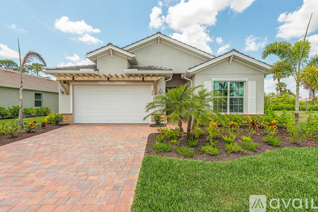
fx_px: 141
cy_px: 106
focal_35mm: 16
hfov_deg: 96.7
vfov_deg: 73.8
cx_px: 159
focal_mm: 16
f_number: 9
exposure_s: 1/160
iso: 100
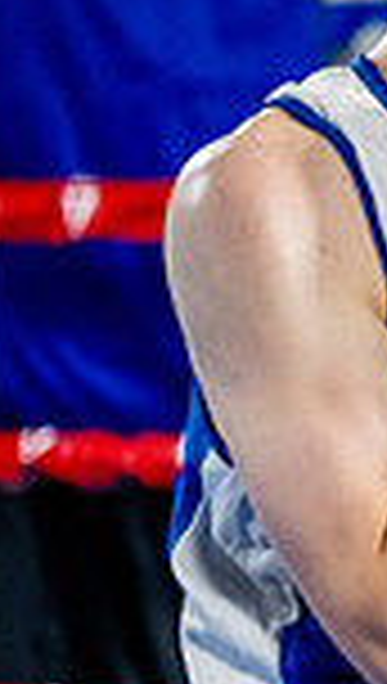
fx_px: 6084
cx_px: 1246
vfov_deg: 6.4
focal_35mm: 335
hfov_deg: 3.5
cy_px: 457
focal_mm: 84
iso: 4000
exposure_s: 1/1000
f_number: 2
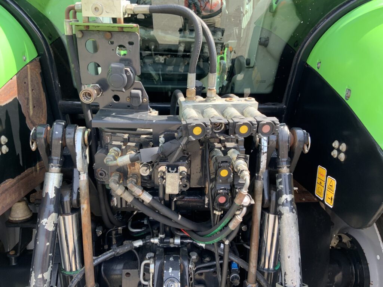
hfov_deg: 61.7
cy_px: 144
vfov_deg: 48.2
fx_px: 321
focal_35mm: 29
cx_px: 192
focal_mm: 3
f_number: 1.8
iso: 16
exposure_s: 1/138
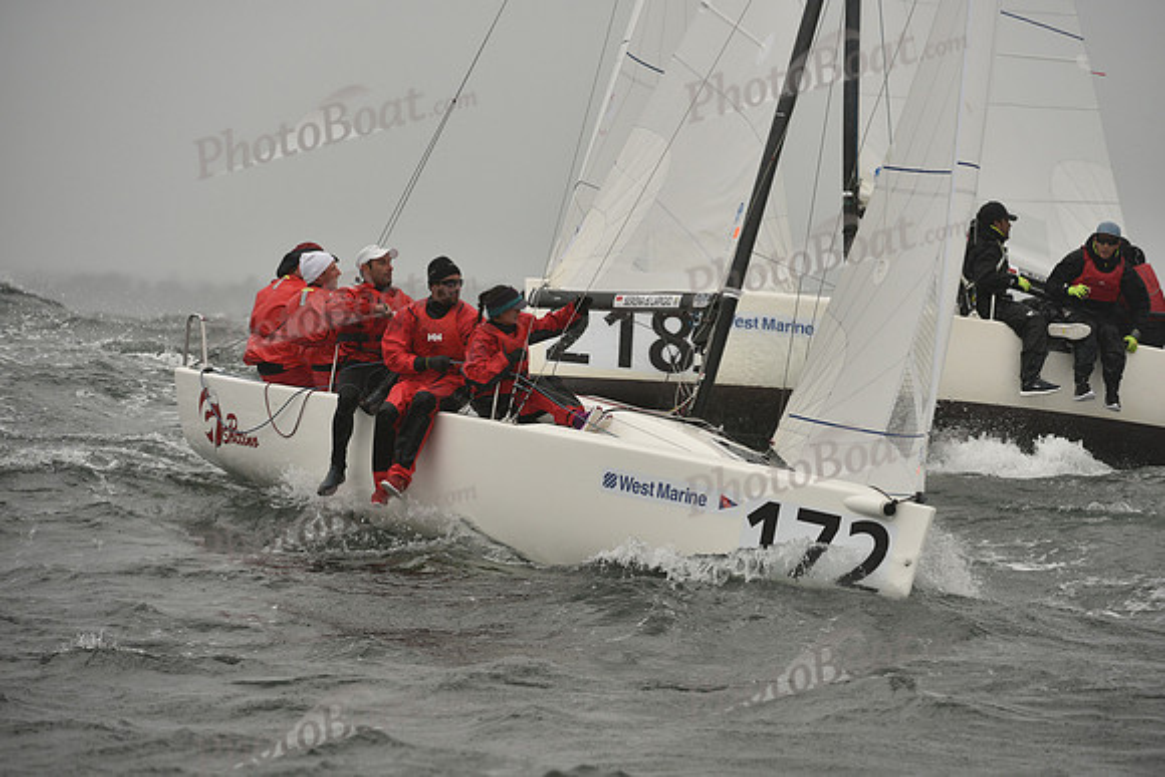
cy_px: 388
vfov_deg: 4.6
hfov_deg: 6.9
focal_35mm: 300
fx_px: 9710
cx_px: 582
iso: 400
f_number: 6.3
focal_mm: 300
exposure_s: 1/1000
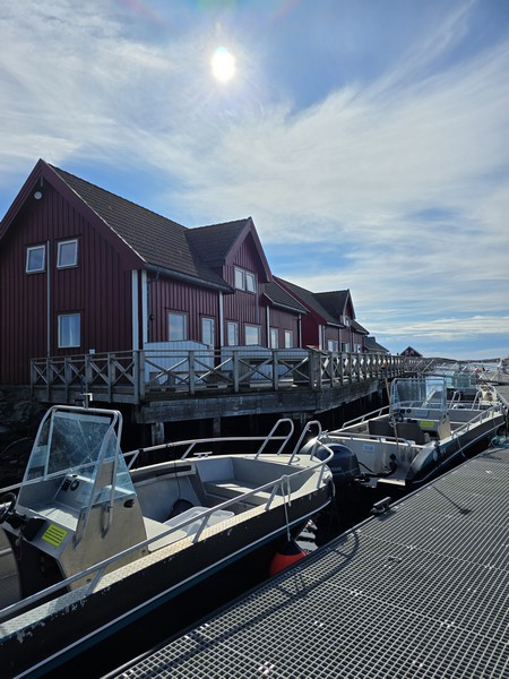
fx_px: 451
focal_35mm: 23
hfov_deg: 58.9
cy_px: 340
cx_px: 254
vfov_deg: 73.9
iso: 40
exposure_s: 1/7944
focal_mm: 6.3
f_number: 1.7
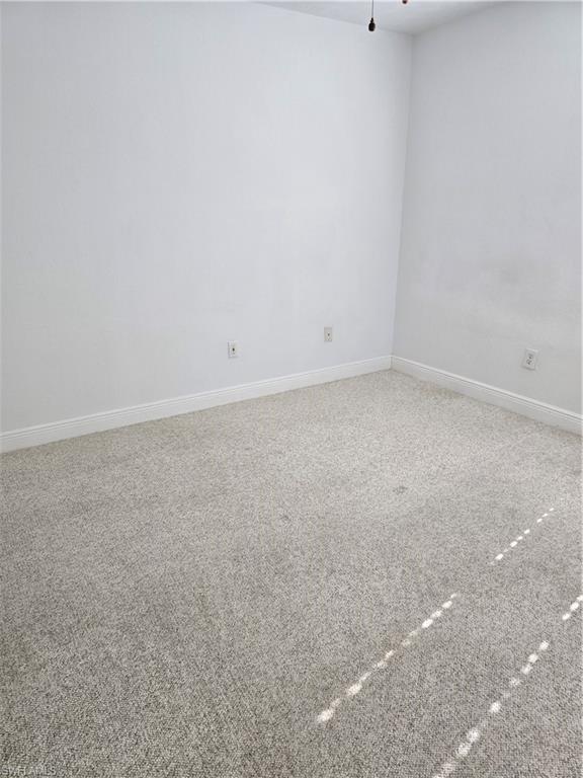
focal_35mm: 23
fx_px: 516
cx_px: 292
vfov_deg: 73.9
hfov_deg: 58.9
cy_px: 389
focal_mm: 6.3
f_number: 1.7
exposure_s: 1/120
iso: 160
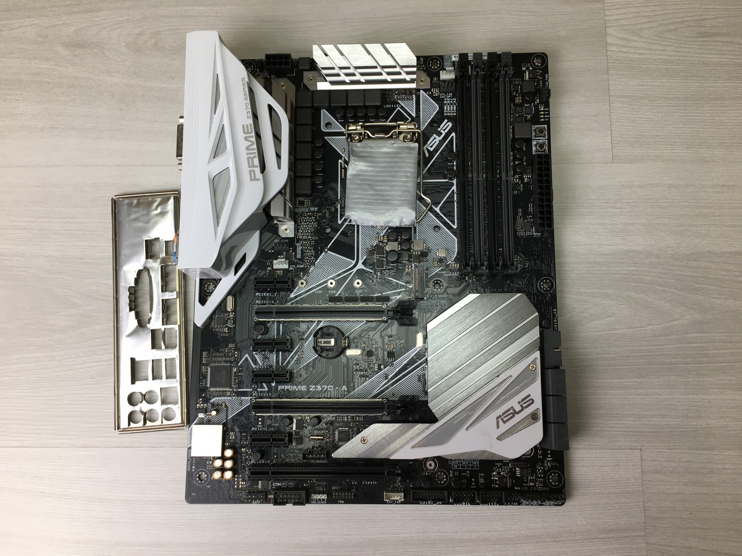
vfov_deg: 48.2
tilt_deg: -80.6
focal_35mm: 29
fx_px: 622
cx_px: 371
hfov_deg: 61.7
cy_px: 278
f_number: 2.2
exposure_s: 1/100
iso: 40
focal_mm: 4.15
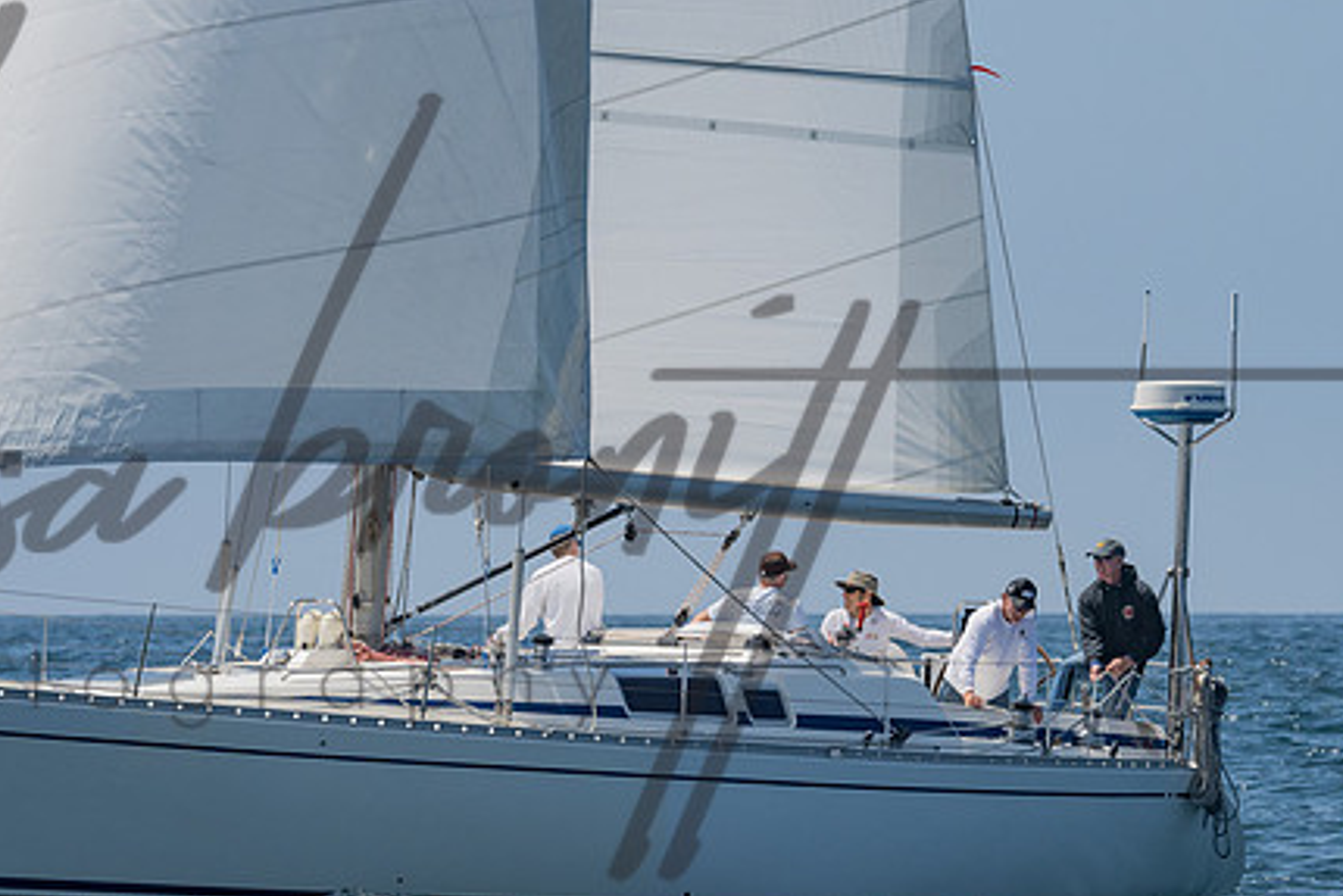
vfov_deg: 2.7
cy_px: 307
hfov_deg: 4.0
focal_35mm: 516
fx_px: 19255
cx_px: 781
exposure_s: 1/2000
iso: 250
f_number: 6.3
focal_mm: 240
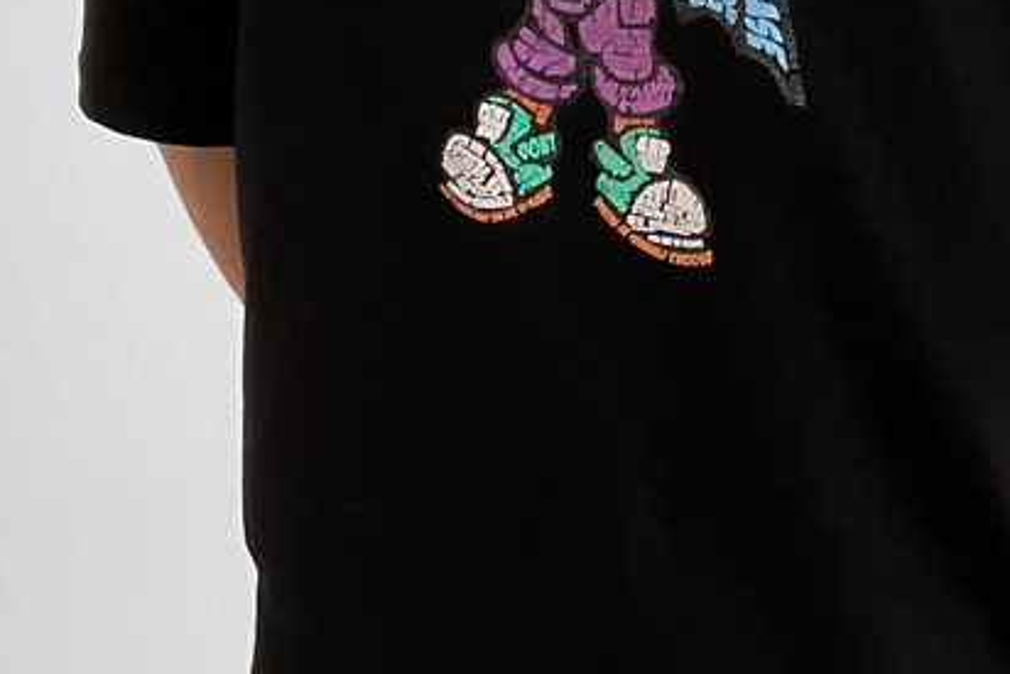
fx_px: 3283
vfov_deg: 11.5
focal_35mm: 117
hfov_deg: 17.4
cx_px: 696
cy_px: 772
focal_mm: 3
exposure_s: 1/60
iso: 160
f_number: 1.8
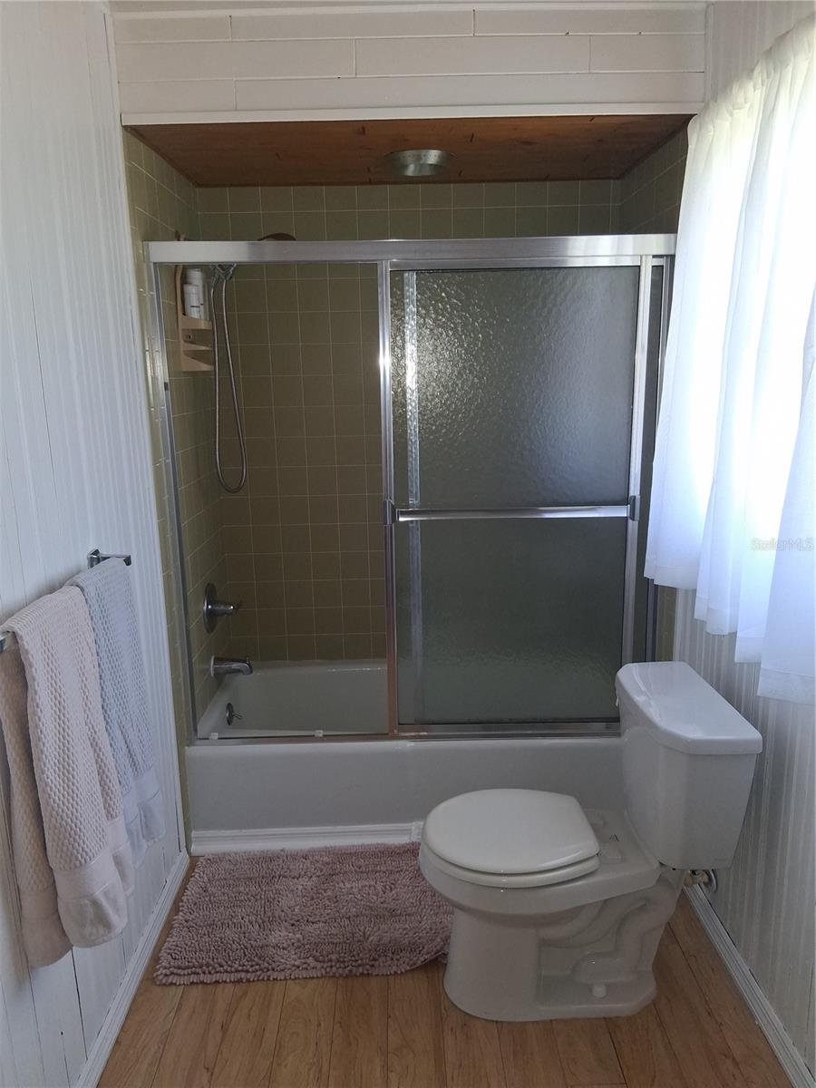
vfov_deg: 67.3
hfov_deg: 53.1
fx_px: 817
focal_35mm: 26
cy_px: 544
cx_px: 408
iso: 160
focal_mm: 3.98
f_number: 1.8
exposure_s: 1/100
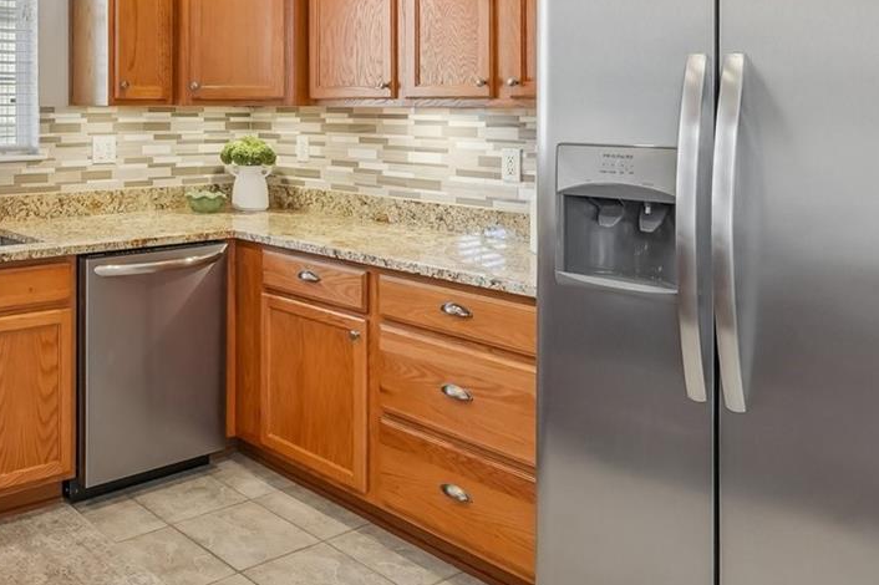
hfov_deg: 50.2
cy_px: 102
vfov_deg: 37.2
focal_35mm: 34
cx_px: 106
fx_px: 830
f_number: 8
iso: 800
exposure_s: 1/8
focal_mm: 10
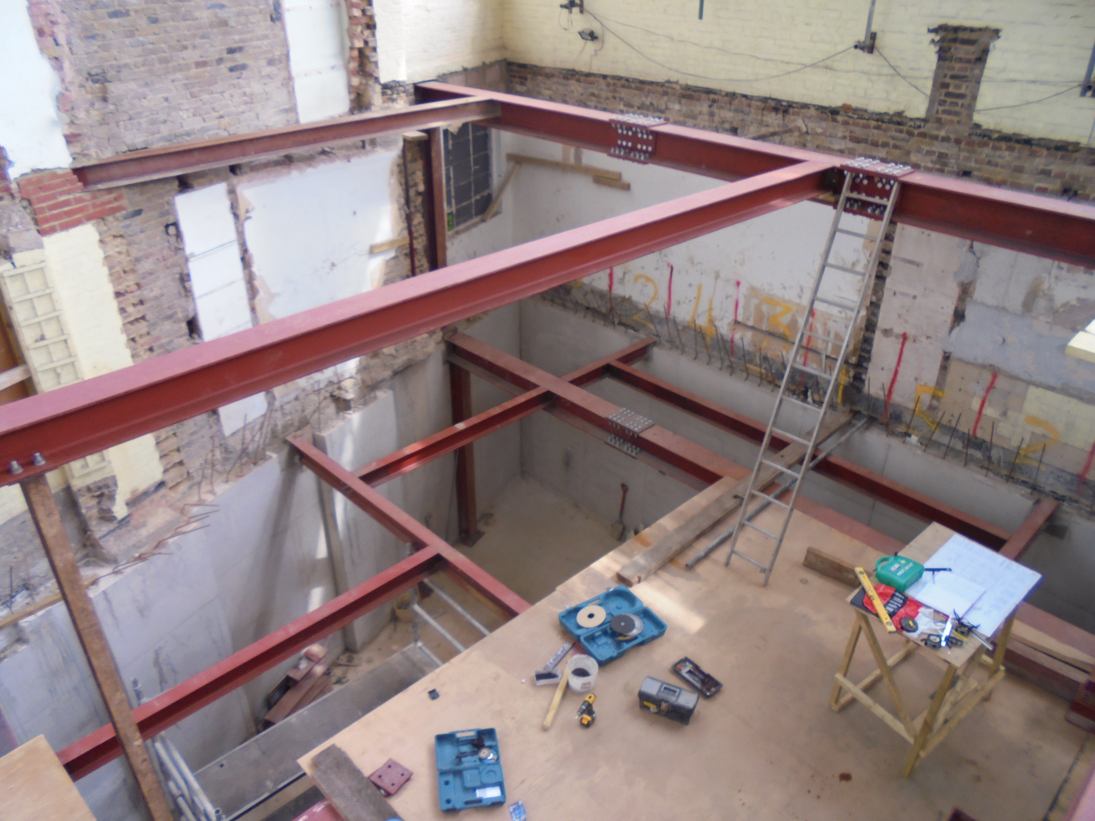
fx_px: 822
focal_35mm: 26
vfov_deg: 53.1
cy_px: 410
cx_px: 548
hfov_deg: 67.3
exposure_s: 1/60
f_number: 3.5
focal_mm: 4.6
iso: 100
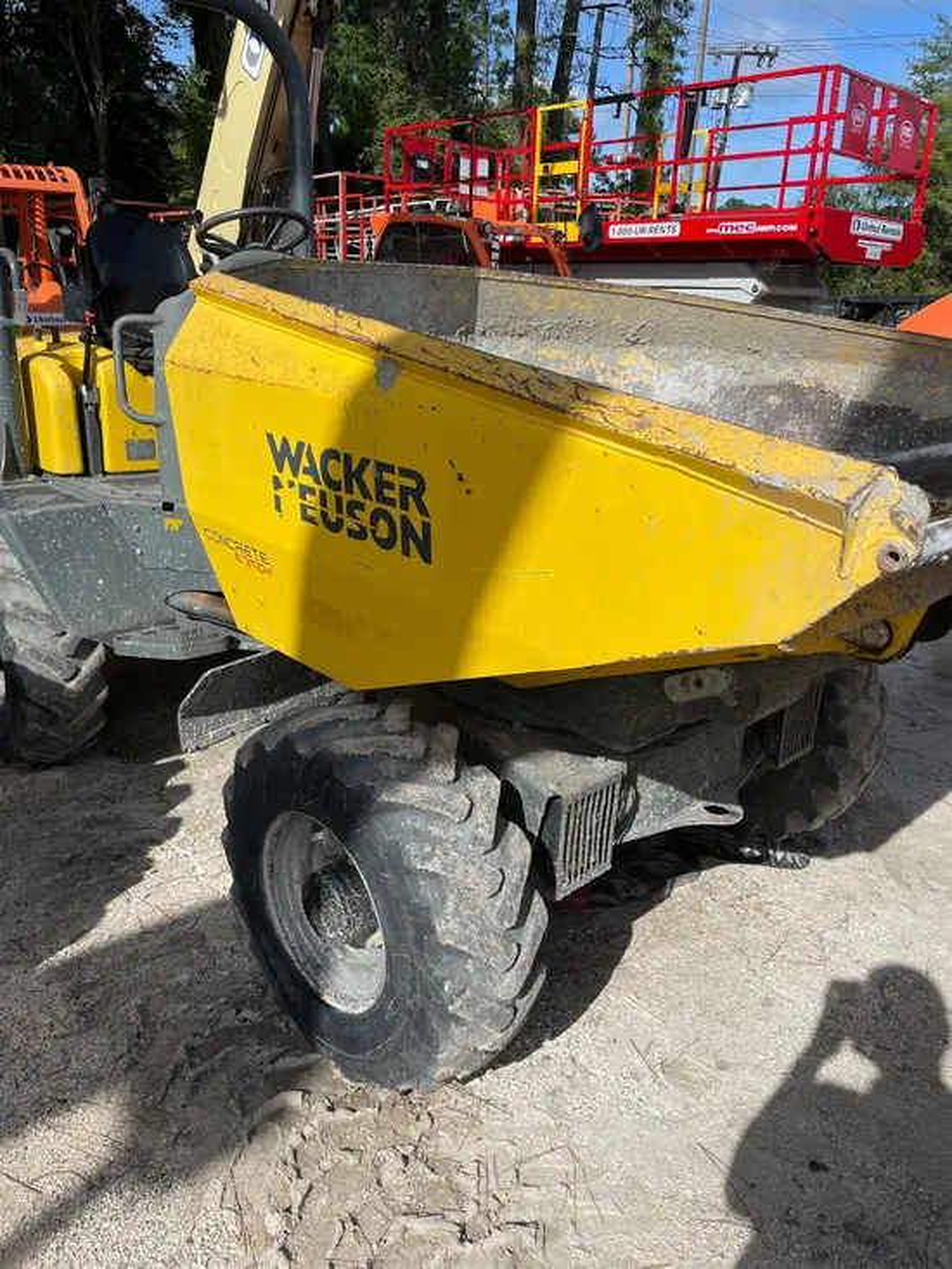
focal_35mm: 26
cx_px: 476
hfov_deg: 53.1
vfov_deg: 67.3
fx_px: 953
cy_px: 634
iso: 32
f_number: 1.6
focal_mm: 4.2
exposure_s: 1/4651
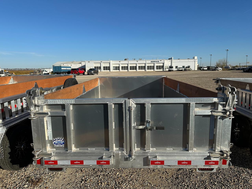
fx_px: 175
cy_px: 94
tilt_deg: -8.5
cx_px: 126
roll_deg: +0.6
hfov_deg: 71.6
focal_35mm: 24
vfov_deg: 56.8
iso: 80
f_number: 1.78
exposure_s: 1/5525
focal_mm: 6.86
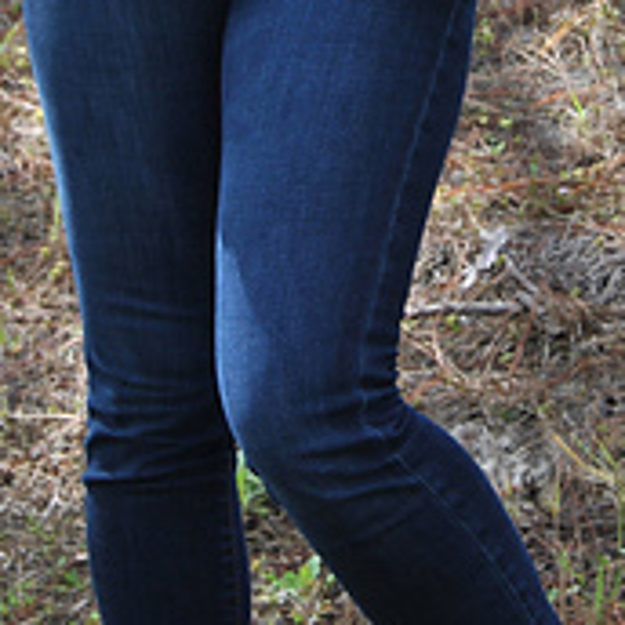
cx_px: 487
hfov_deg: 11.8
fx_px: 3015
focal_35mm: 148
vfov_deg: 11.6
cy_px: -84
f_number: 7.1
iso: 100
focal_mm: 31
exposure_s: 1/200
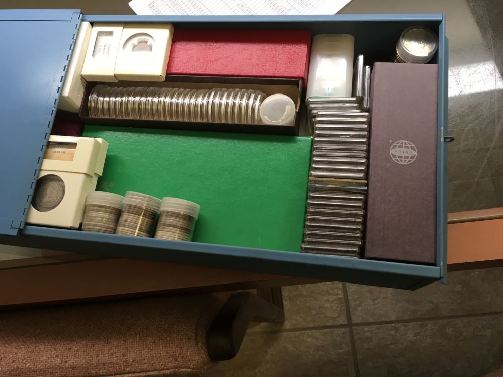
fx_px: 421
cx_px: 252
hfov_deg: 61.7
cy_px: 188
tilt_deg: -69.3
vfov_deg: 48.2
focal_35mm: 29
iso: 32
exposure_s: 1/30
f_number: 2.2
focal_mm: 4.15
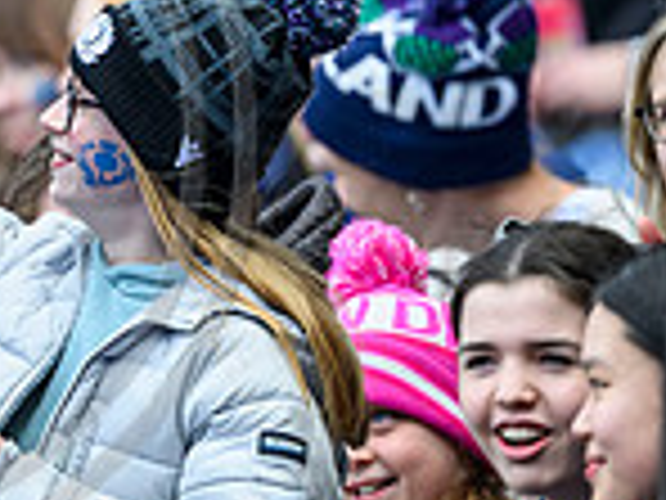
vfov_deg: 0.8
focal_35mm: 1860
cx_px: -176
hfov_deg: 1.1
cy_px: -41
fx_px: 35786
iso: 500
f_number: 3.2
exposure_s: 1/1250
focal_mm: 400
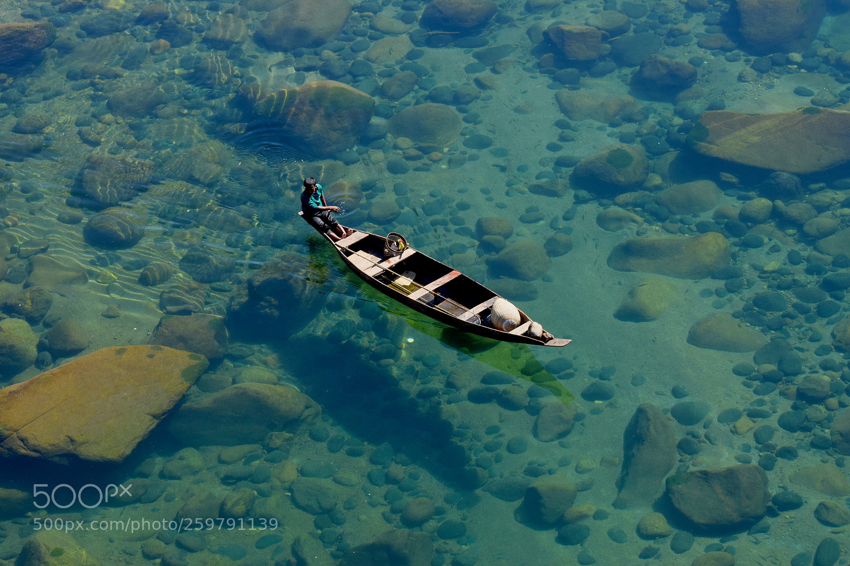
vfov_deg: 13.0
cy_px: 283
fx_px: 2478
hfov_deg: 19.5
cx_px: 425
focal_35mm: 105
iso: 640
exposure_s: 1/320
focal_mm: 70
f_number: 11
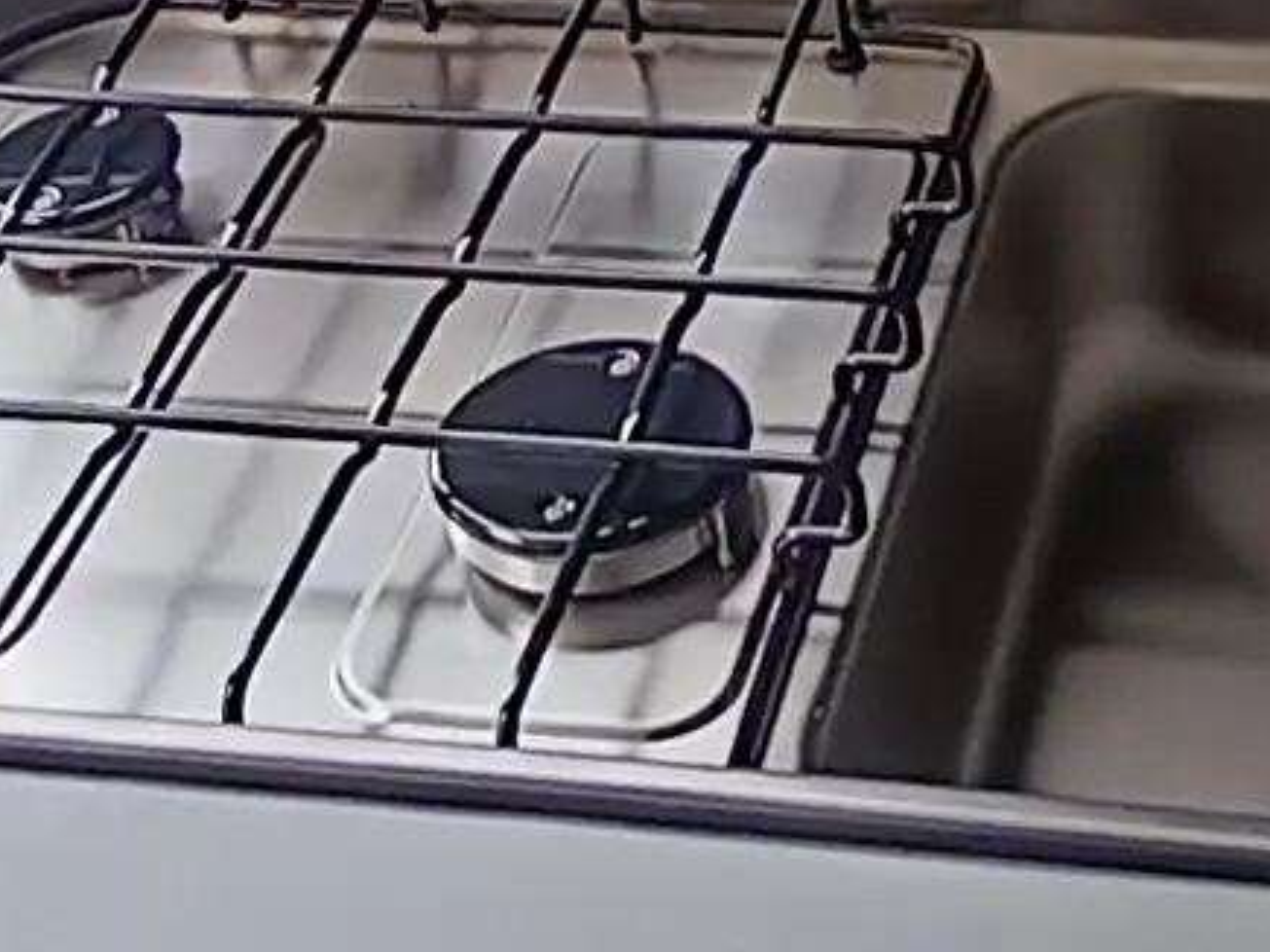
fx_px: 3668
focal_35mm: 100
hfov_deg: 19.3
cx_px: 1142
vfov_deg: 14.5
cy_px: -26
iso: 126
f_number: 2.2
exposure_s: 1/100
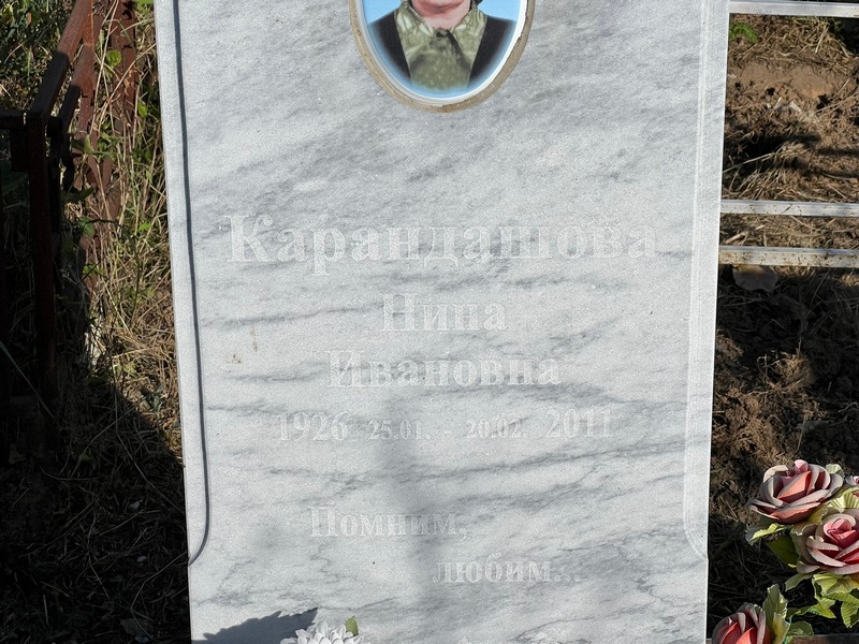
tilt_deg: -23.6
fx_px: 1911
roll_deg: -0.8
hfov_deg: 25.3
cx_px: 430
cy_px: 322
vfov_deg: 19.1
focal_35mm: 77
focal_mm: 9
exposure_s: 1/1876
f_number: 2.8
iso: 32
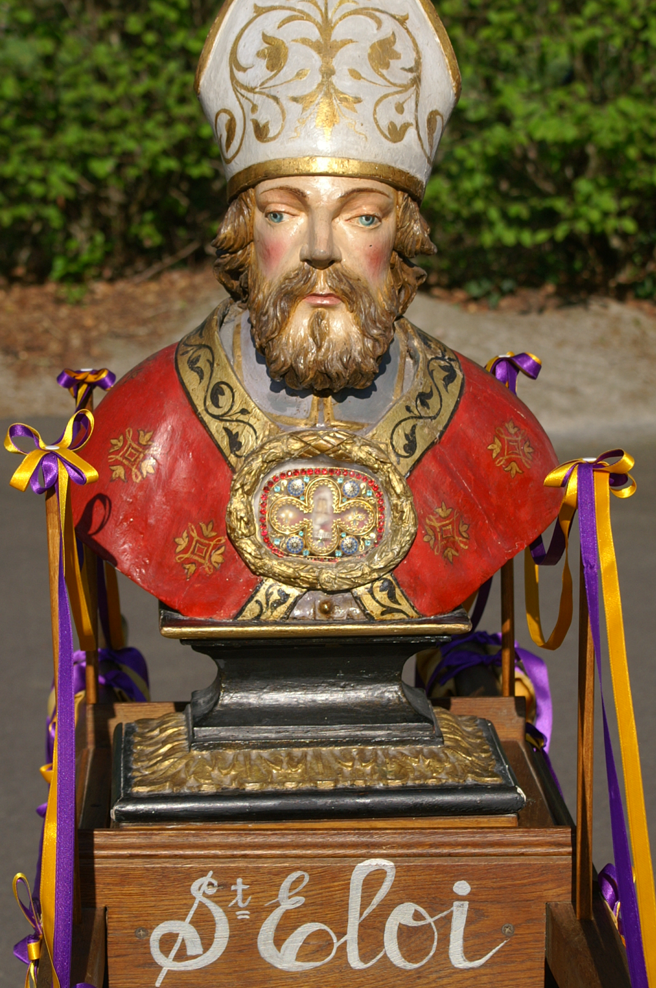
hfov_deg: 13.0
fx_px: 2879
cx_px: 317
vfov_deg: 19.5
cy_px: 507
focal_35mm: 105
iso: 100
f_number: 7.1
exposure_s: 1/640
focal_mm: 50
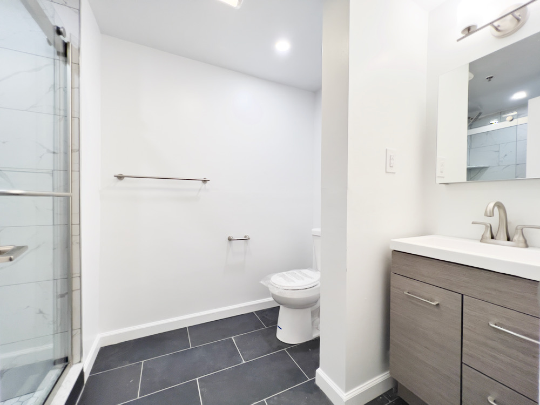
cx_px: 270
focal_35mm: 13
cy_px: 202
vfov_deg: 89.9
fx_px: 203
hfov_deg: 106.2
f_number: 1.8
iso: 100
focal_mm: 1.57
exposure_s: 1/120
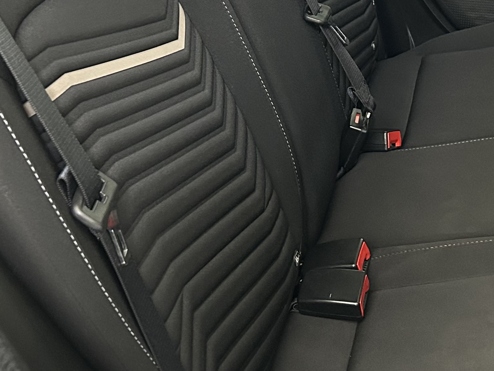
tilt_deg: -20.7
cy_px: 49
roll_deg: +0.5
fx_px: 985
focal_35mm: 69
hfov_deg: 27.8
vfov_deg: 20.9
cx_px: 361
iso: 640
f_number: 1.5
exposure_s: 1/30
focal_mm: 5.7
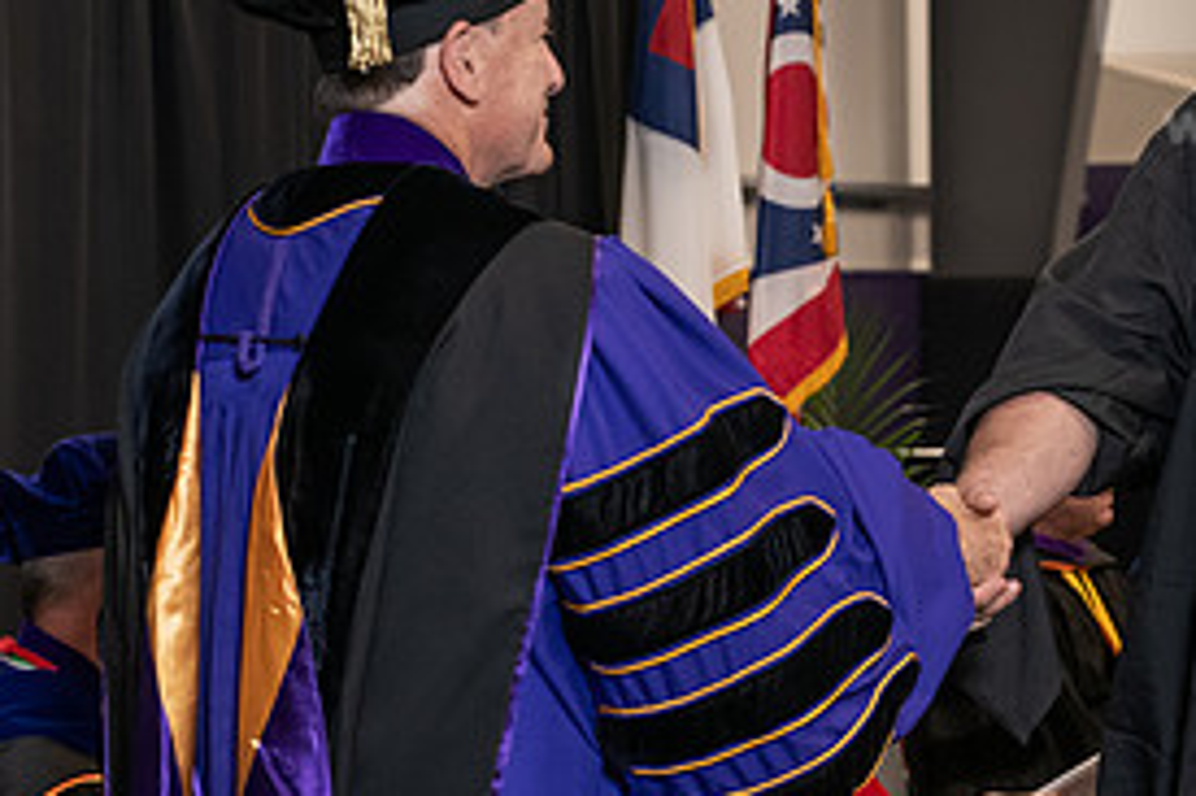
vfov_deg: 10.4
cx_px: 965
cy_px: 215
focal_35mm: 131
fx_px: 4349
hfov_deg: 15.5
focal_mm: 62
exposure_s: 1/125
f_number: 5
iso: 2000
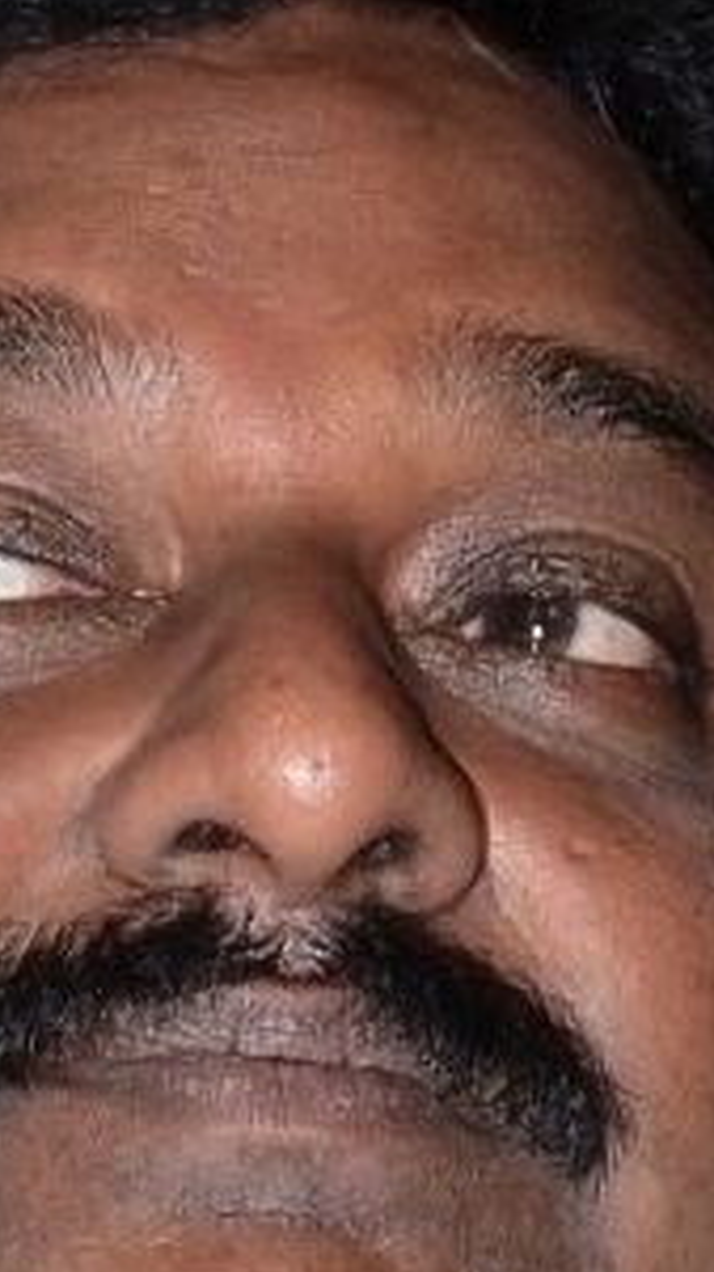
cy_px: 2787
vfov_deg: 3.9
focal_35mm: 547
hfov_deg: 2.2
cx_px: 283
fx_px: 18437
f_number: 6.3
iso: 640
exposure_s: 1/125
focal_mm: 58
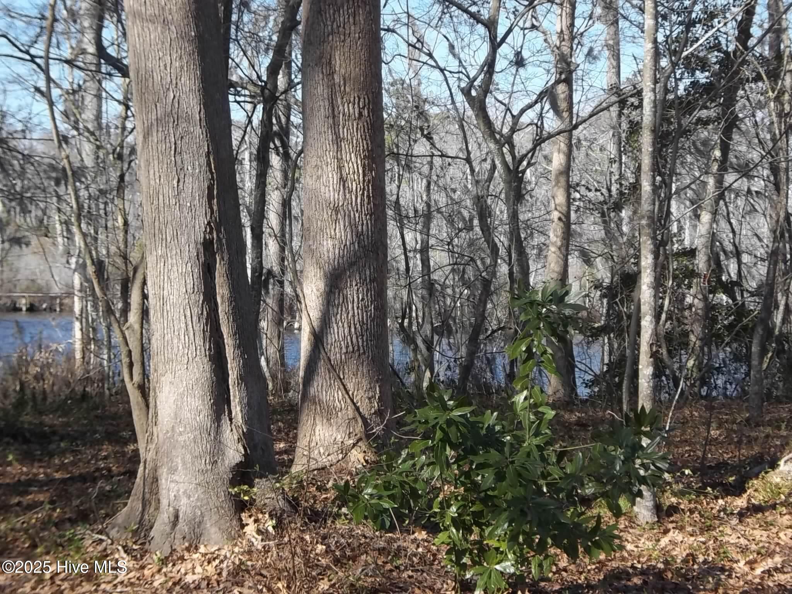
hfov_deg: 22.8
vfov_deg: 17.2
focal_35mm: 86
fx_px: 1968
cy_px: 297
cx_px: 396
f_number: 4.3
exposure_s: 1/320
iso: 80
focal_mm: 15.4
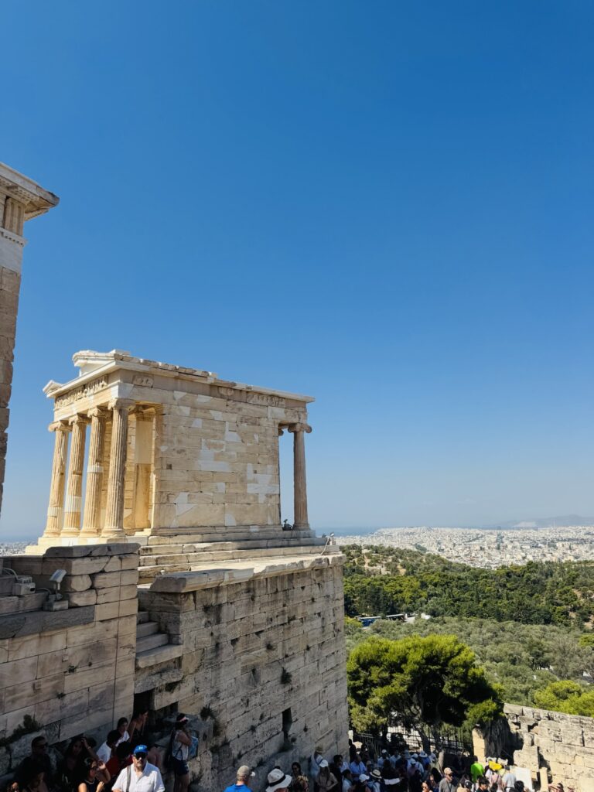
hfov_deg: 56.8
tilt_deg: +13.0
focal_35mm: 24
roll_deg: +2.1
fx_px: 549
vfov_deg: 71.6
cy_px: 396
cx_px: 297
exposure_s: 1/5814
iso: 80
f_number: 1.78
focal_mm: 6.76
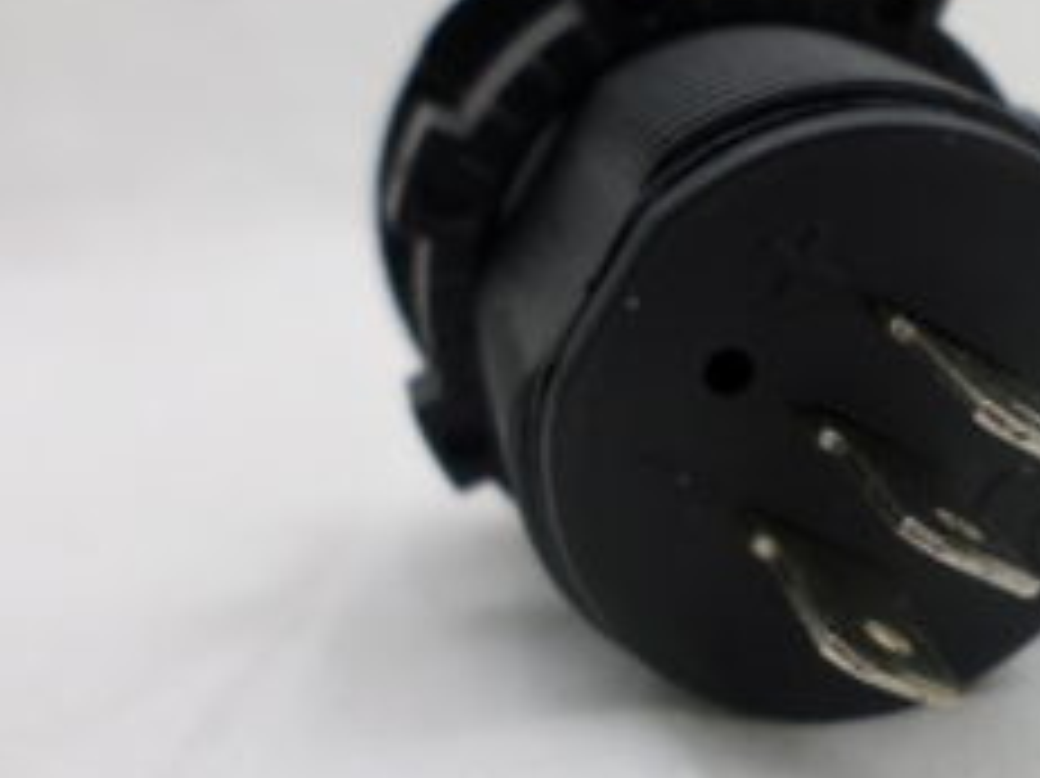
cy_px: 490
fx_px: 1351
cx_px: 927
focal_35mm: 45
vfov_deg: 32.0
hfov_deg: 39.2
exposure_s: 1/30
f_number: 2.5
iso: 100
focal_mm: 4.5
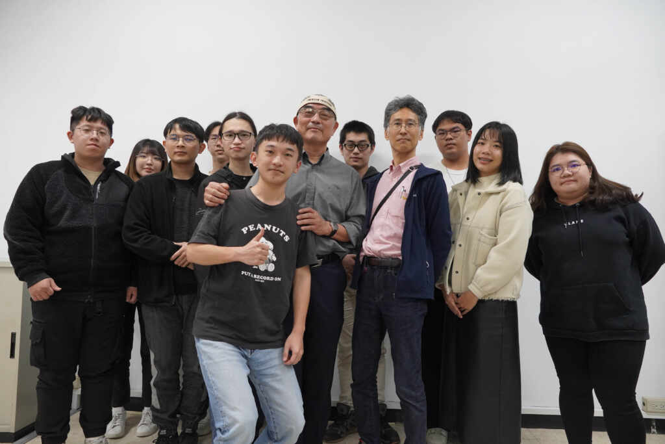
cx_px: 332
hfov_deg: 73.7
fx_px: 443
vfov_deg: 53.1
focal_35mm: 24
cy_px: 222
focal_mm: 16
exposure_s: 1/160
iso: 1250
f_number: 4
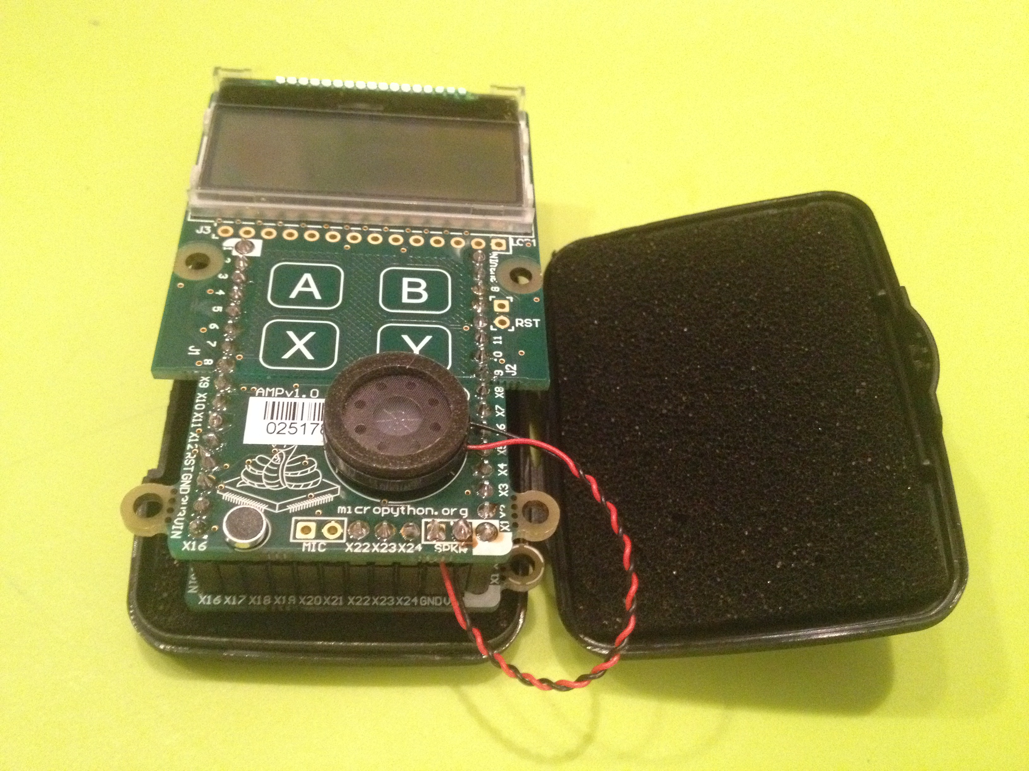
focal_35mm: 35
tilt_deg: -57.8
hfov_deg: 52.6
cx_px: 514
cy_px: 386
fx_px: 1040
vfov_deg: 40.7
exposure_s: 1/15
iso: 640
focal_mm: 4.28
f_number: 2.4
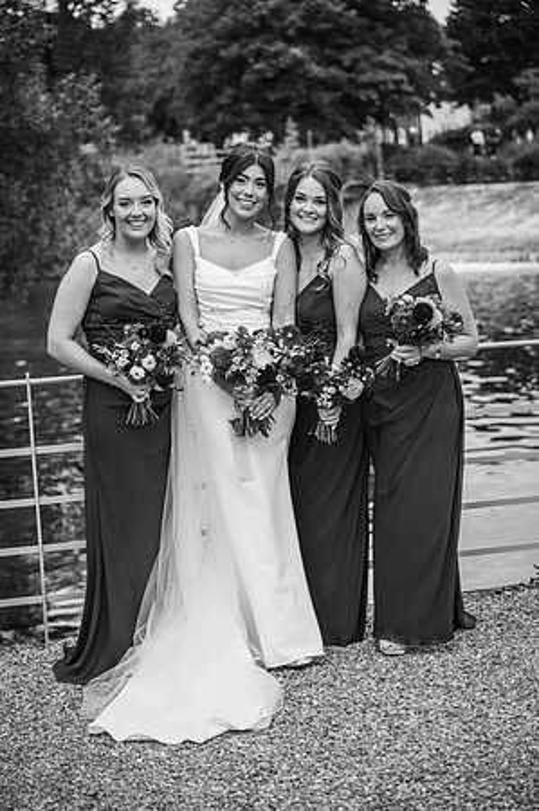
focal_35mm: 64
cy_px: 406
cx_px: 270
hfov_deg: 21.2
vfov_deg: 31.5
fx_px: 1441
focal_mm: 64
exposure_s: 1/500
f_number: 2.8
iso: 100
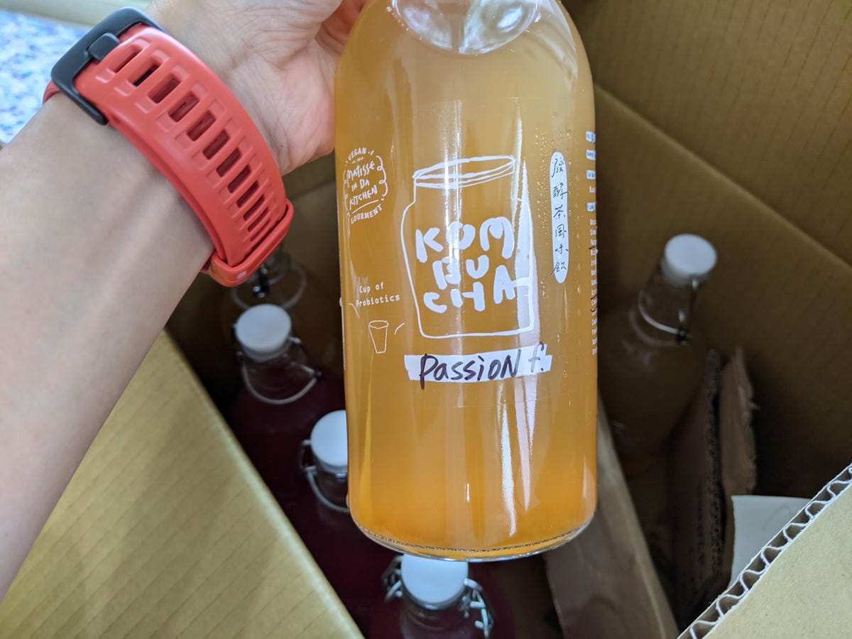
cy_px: 320
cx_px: 426
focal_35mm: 27
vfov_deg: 51.4
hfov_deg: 65.3
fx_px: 665
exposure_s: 1/30
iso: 79
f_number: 1.8
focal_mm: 4.44
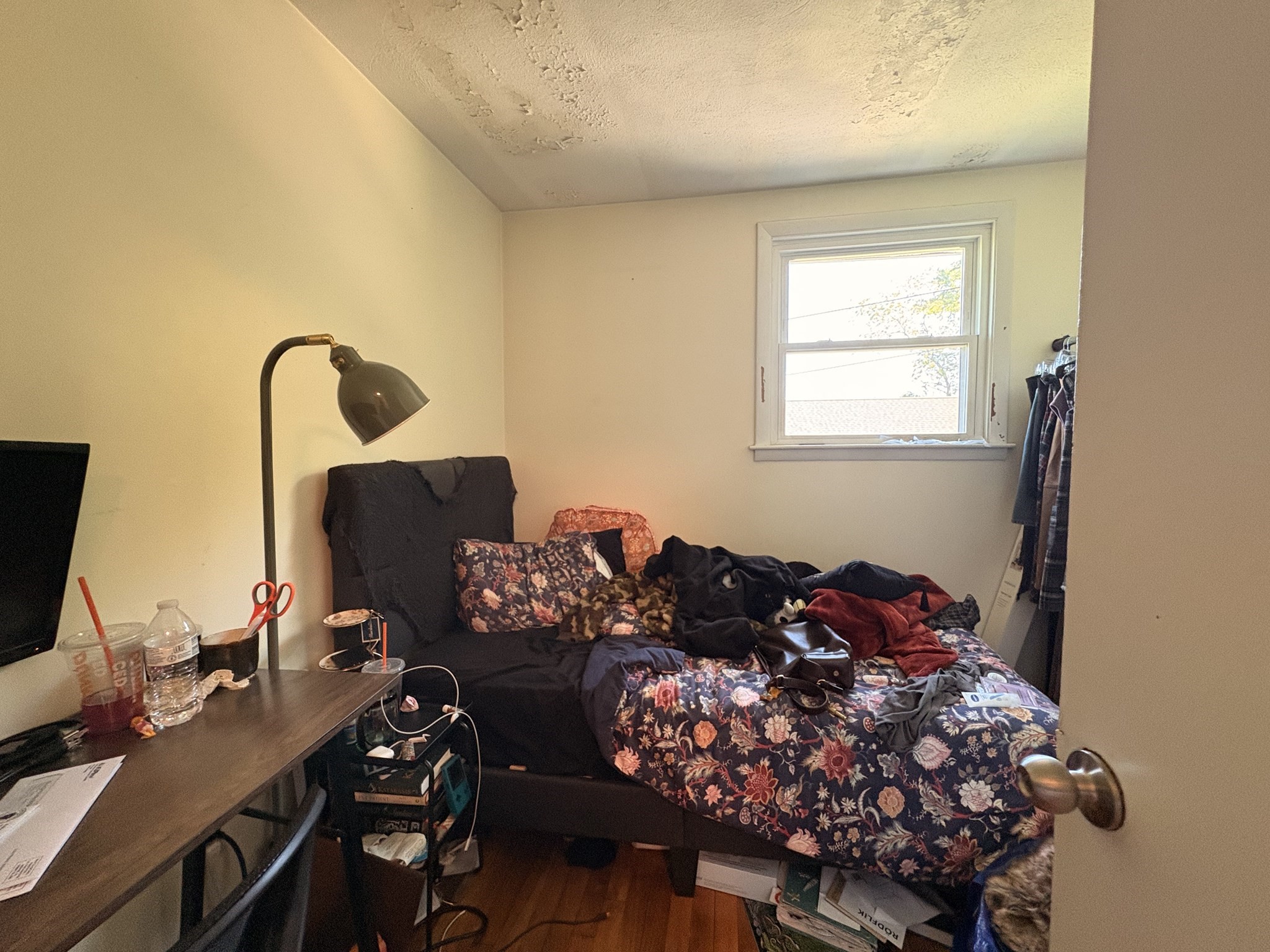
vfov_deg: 85.7
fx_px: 514
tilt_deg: -3.4
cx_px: 635
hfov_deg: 102.1
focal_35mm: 14
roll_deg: +1.6
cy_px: 476
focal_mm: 2.22
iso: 320
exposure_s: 1/60
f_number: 2.2
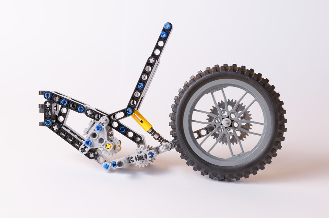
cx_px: 164
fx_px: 685
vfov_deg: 18.1
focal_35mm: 75
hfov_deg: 27.0
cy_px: 109
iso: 200
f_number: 6.3
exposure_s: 1/160
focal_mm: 50
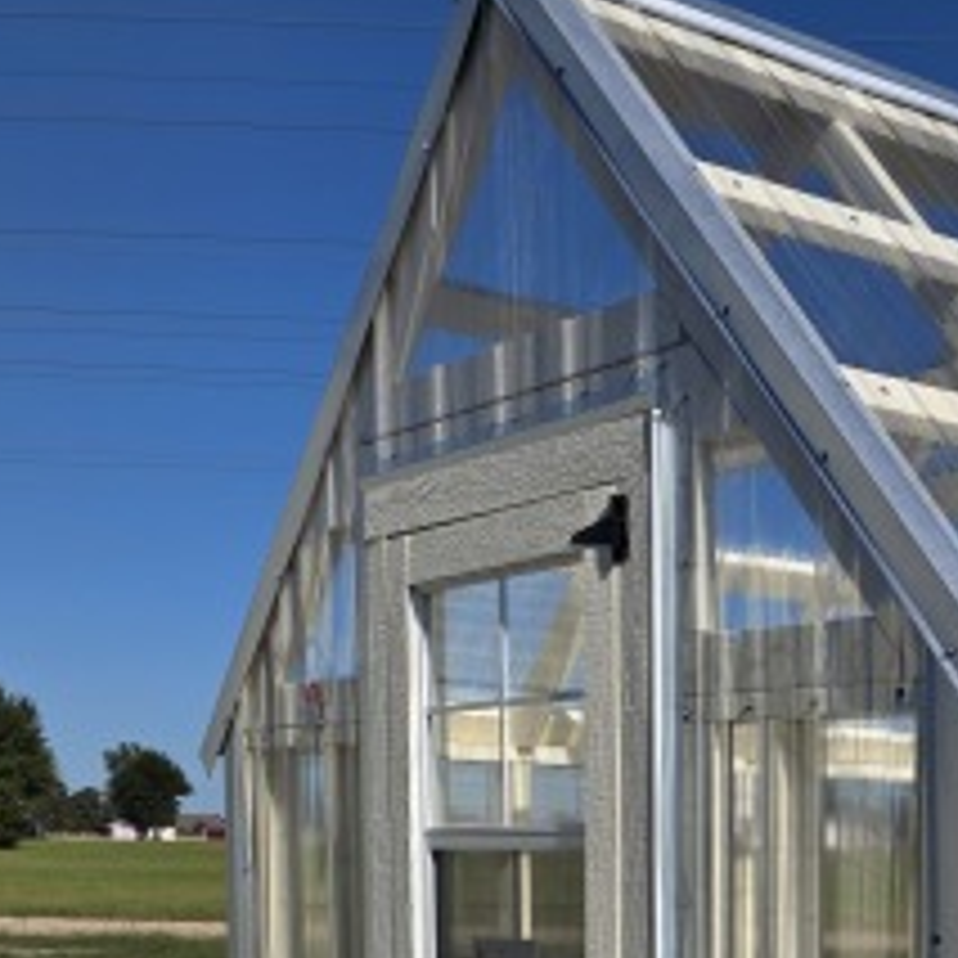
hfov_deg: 25.3
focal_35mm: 61
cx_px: 1151
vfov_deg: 26.7
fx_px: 1910
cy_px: 940
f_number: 1.7
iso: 40
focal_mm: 6.3
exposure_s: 1/7944
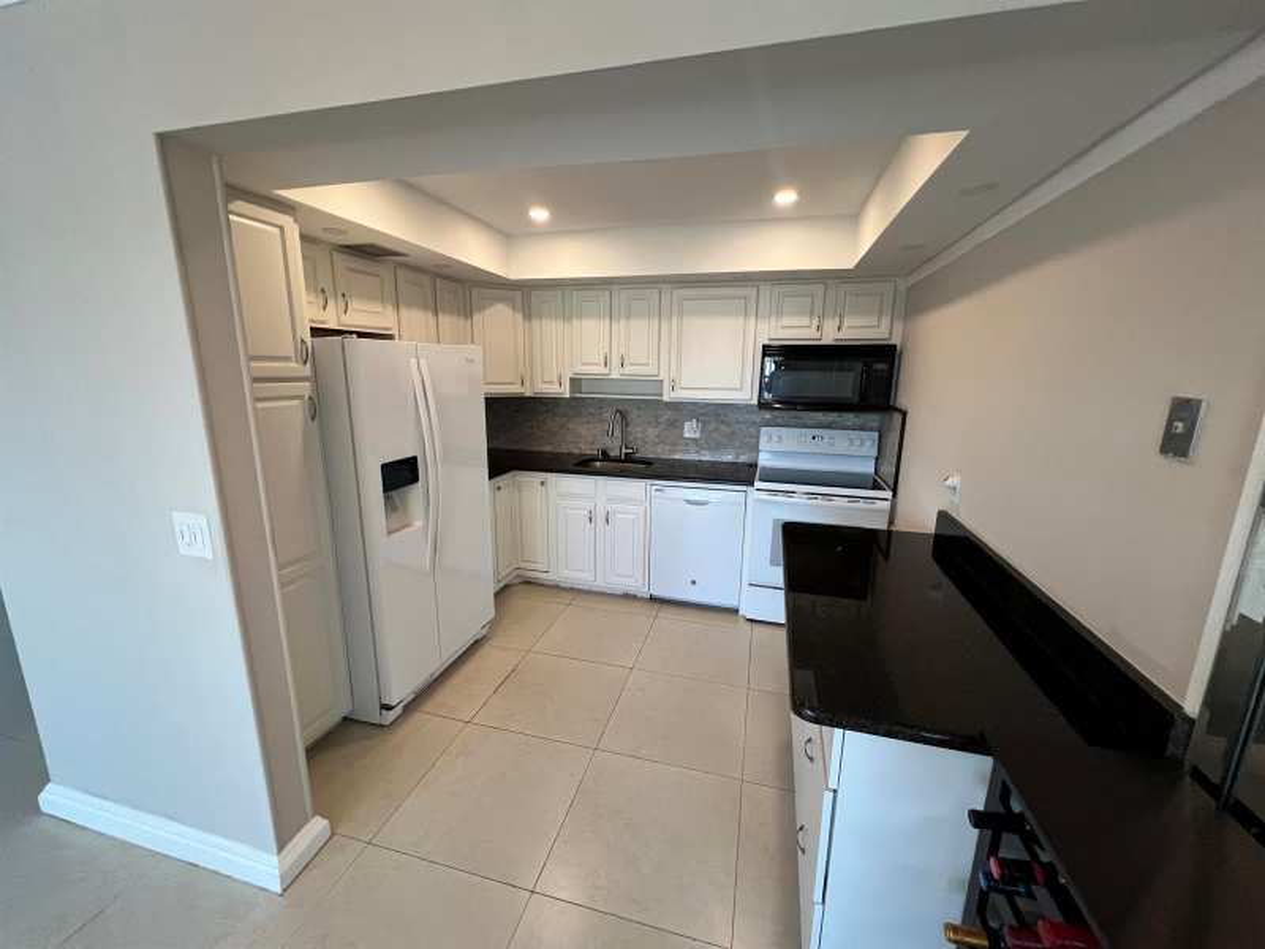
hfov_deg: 106.2
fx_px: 475
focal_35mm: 13
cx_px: 632
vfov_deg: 89.9
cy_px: 474
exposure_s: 1/60
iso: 320
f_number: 1.8
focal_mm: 1.57
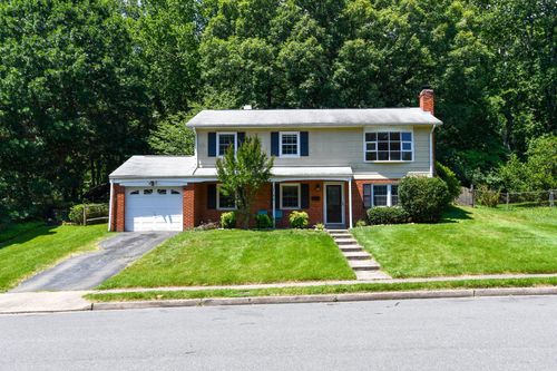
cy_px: 186
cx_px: 278
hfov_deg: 57.2
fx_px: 510
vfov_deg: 39.9
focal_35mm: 33
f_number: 8
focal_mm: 22
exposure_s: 1/250
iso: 140
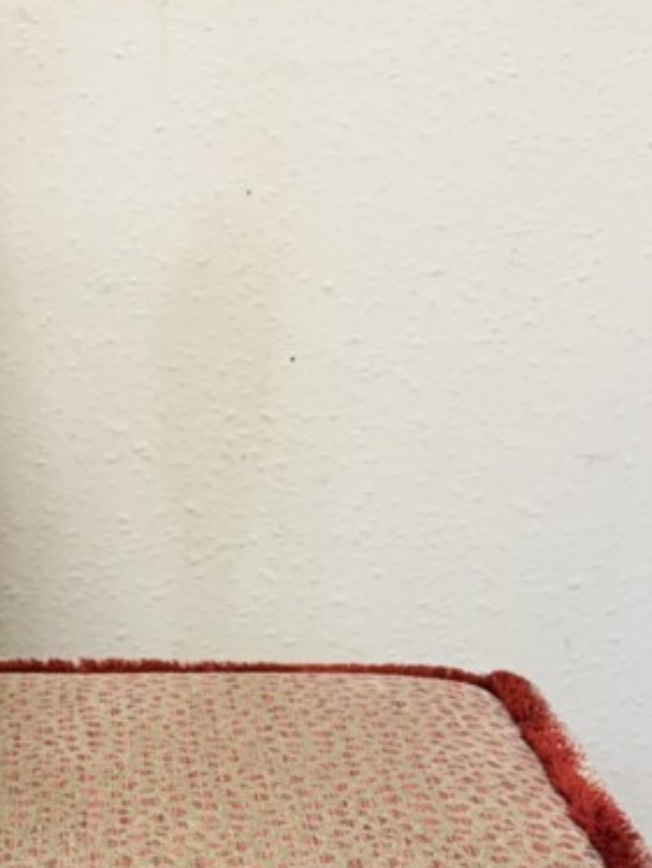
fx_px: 1932
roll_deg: -1.9
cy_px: 789
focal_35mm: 77
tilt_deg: -20.8
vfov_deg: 24.6
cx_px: 39
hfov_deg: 18.8
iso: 200
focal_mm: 6.76
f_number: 1.78
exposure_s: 1/100
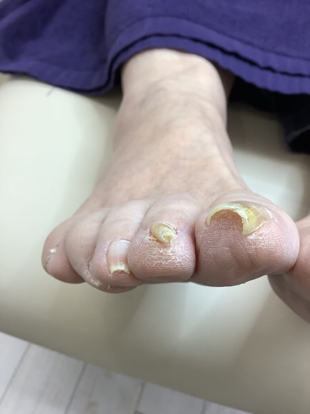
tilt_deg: -52.4
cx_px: 155
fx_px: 370
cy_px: 207
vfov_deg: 58.4
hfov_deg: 45.4
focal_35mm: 31
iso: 80
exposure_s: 1/100
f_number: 2.4
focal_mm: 3.3
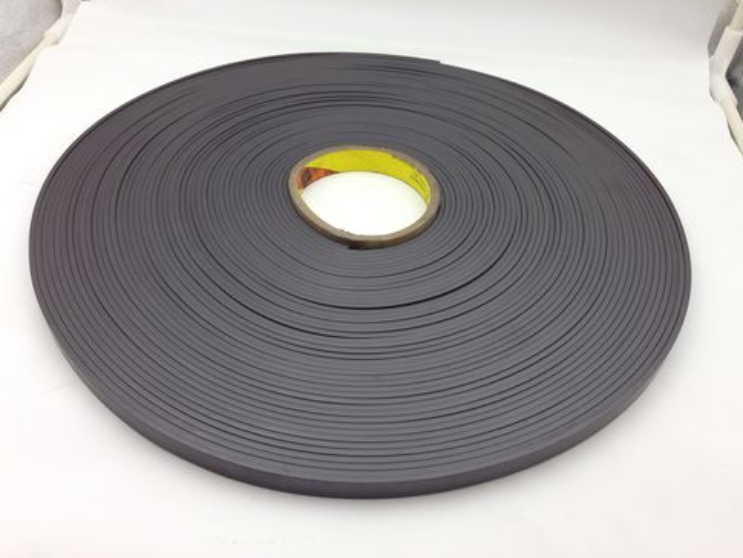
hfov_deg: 53.9
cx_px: 368
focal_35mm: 34
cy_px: 272
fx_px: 730
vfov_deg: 41.8
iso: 80
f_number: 2.4
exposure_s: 1/120
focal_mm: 4.13
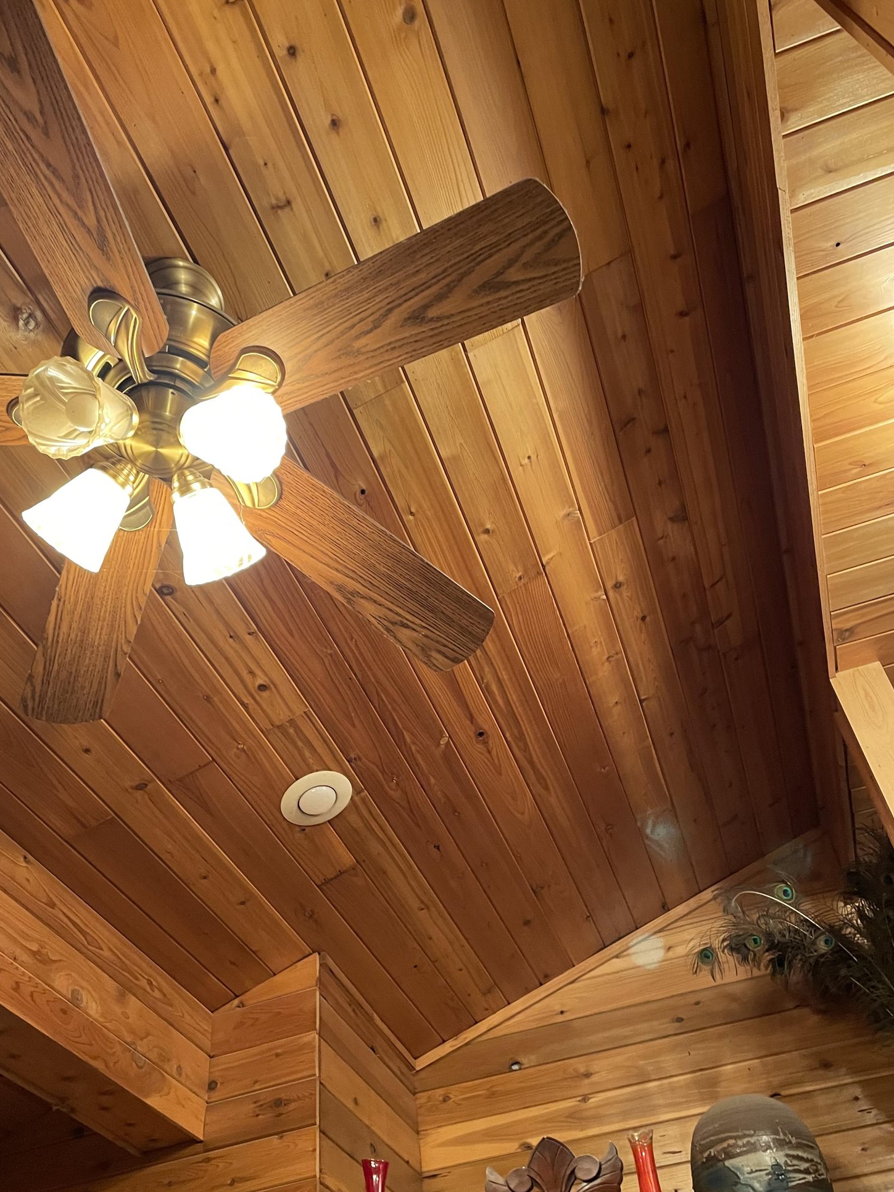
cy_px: 684
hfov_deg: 45.4
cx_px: 428
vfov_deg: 58.1
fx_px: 1067
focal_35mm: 31
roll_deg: +6.7
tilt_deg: +43.6
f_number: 1.6
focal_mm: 4.2
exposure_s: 1/40
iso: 400
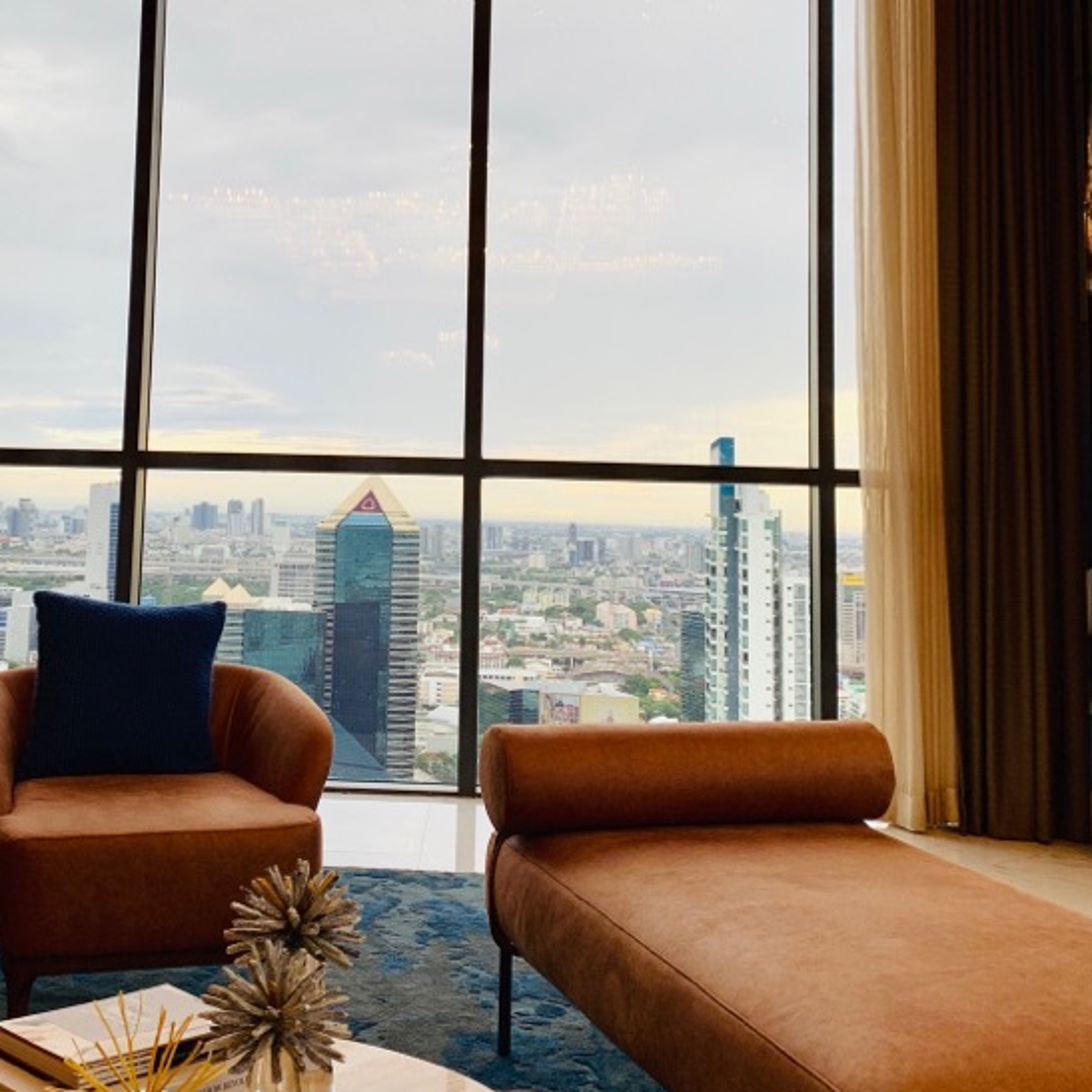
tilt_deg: +6.4
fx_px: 1499
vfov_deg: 39.5
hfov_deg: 39.7
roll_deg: -1.6
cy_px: 359
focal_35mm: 42
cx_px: 401
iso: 25
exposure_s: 1/163
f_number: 1.8
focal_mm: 4.25
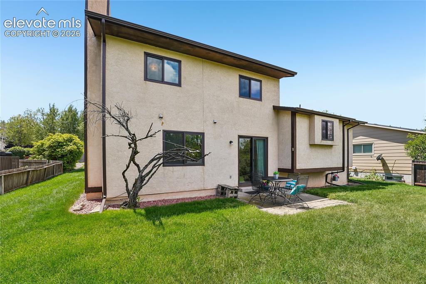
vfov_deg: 78.8
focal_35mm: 15
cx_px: 213
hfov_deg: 101.9
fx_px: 173
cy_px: 142
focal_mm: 14.6
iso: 100
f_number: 8
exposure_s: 1/80
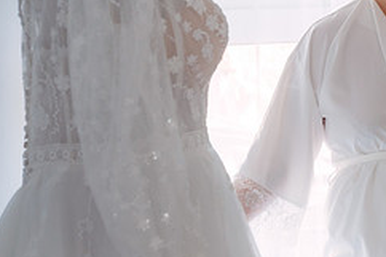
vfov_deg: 11.3
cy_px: 90
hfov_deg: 16.5
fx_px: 1296
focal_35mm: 121
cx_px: 419
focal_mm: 48
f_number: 5.6
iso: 800
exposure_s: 1/125
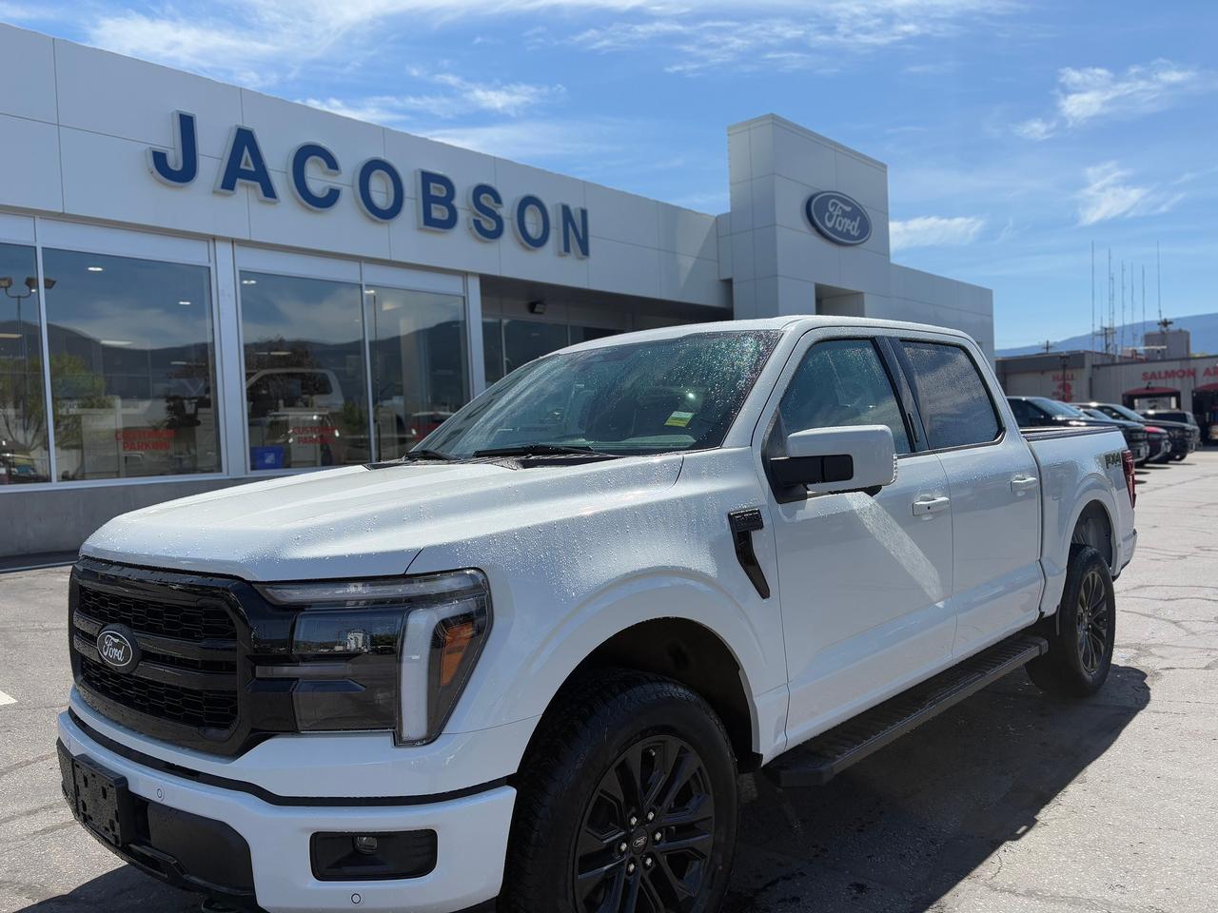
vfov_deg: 53.1
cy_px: 456
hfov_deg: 67.3
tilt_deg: -2.2
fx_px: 915
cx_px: 609
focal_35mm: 26
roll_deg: +1.9
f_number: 1.6
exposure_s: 1/4065
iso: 50
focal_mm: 5.96
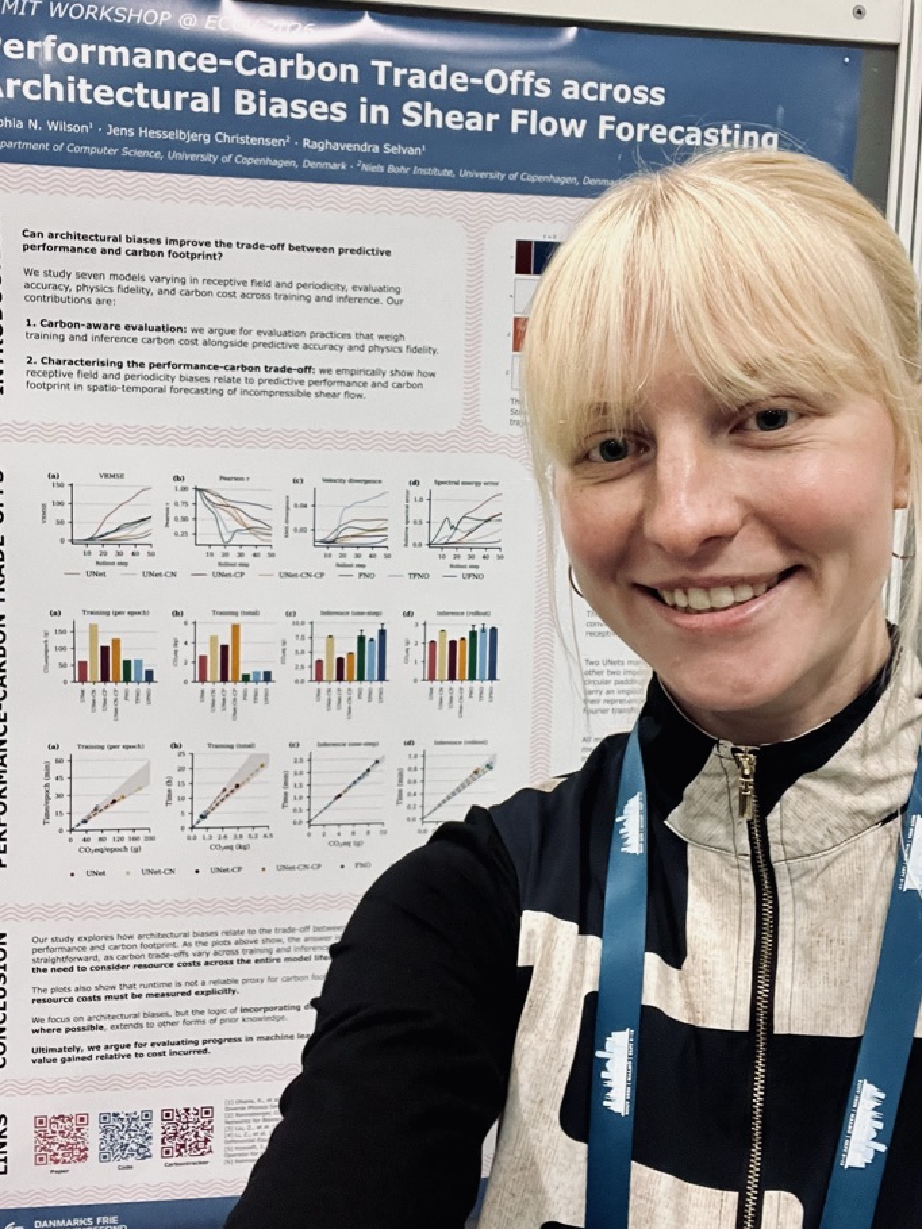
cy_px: 571
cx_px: 439
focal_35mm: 33
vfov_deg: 55.3
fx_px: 1172
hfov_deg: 42.9
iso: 320
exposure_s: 1/33
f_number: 2.2
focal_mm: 2.71
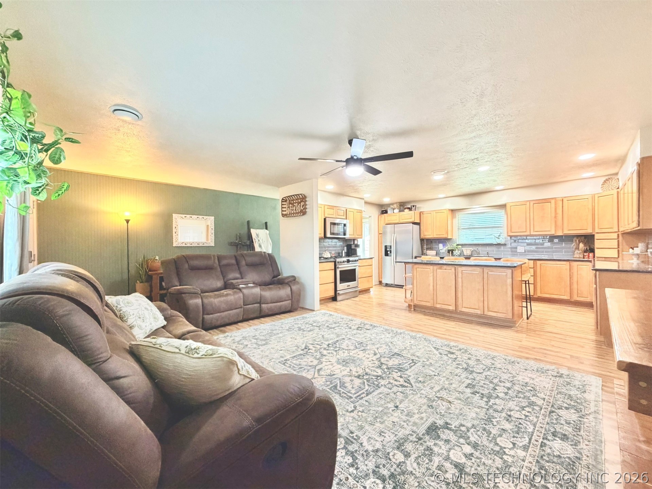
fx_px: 264
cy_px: 244
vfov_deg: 85.7
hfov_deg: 102.1
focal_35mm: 14
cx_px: 326
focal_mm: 2.22
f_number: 2.2
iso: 500
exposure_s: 1/60
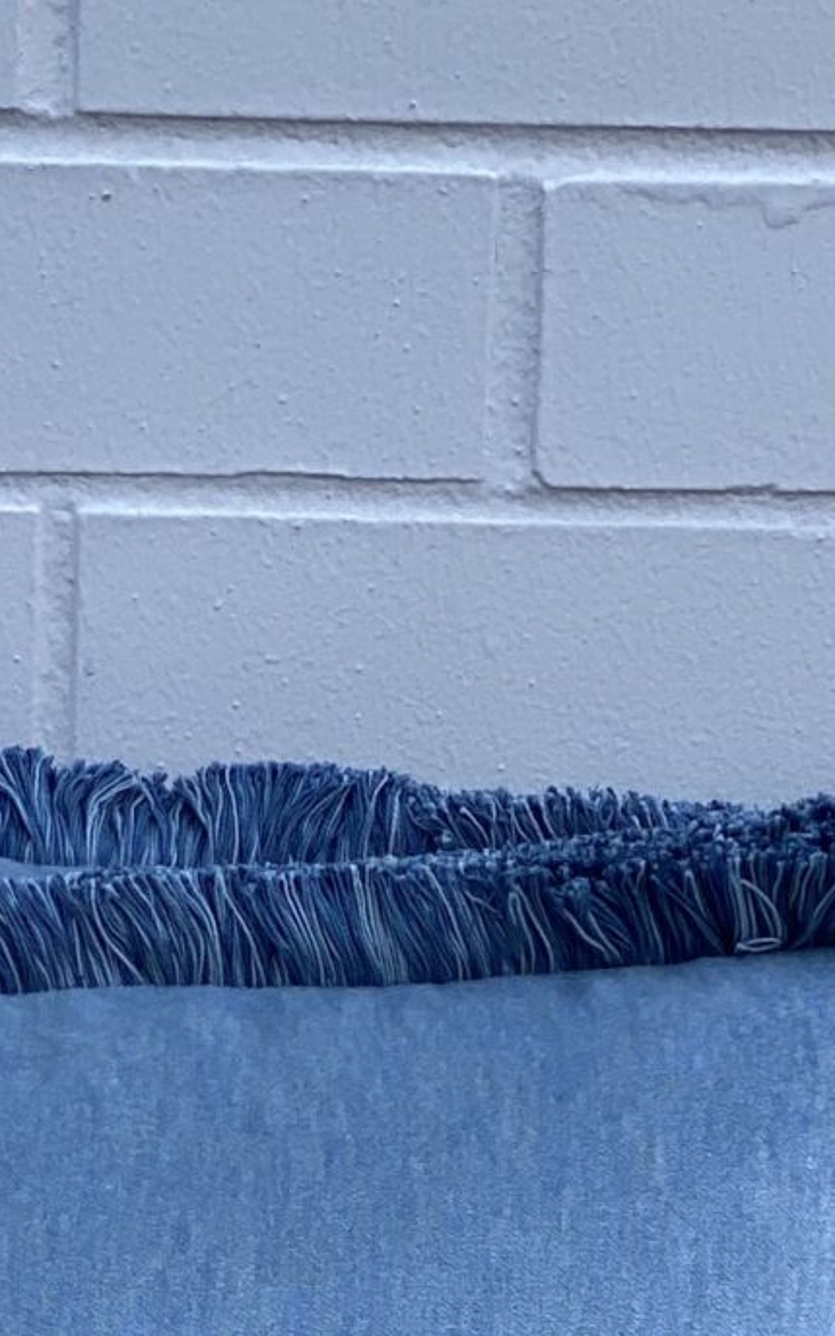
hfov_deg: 6.4
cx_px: 167
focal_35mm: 205
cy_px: 2074
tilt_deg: -18.0
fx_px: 7464
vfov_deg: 9.9
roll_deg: -1.8
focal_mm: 6
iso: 32
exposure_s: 1/122
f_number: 2
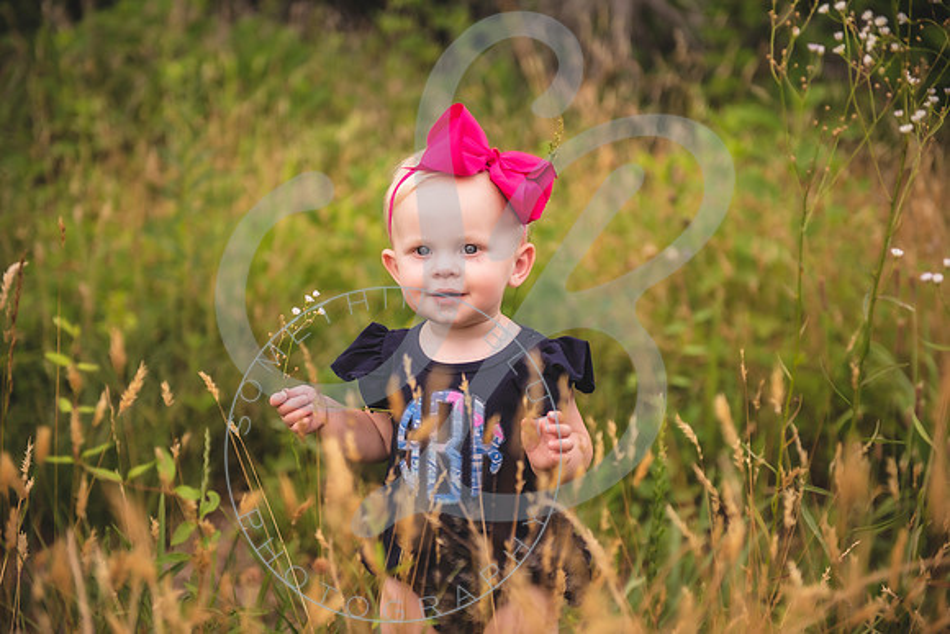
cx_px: 475
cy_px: 317
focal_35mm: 70
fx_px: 1848
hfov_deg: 28.8
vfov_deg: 19.5
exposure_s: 1/640
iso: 100
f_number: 2.8
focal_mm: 70
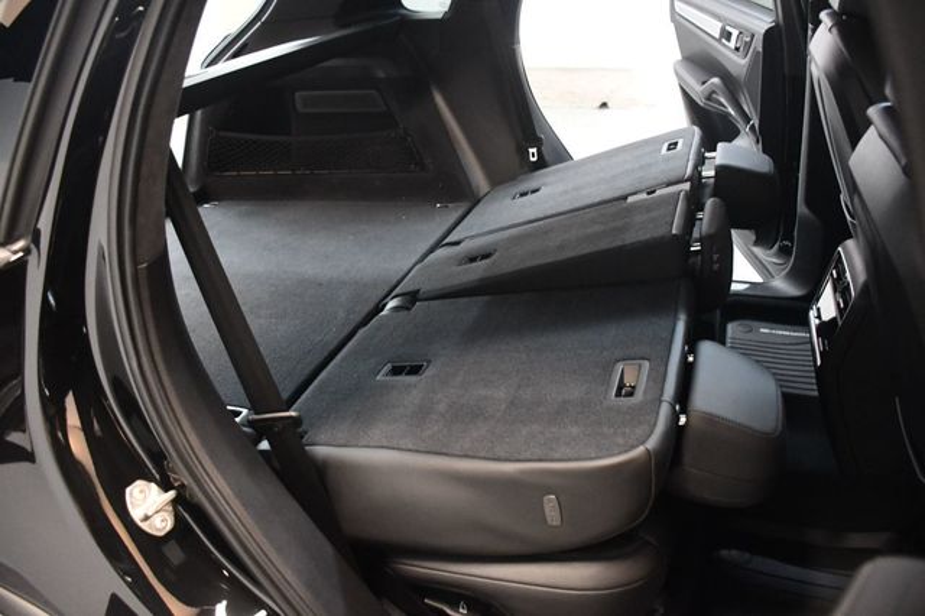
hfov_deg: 67.4
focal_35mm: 27
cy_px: 308
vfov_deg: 47.9
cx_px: 462
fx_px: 693
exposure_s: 1/60
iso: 5600
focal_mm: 18
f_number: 3.5
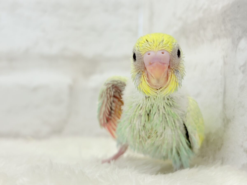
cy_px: 92
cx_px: 124
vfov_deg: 28.0
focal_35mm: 52
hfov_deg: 36.8
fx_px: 371
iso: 50
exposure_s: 1/100
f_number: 1.6
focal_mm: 5.96
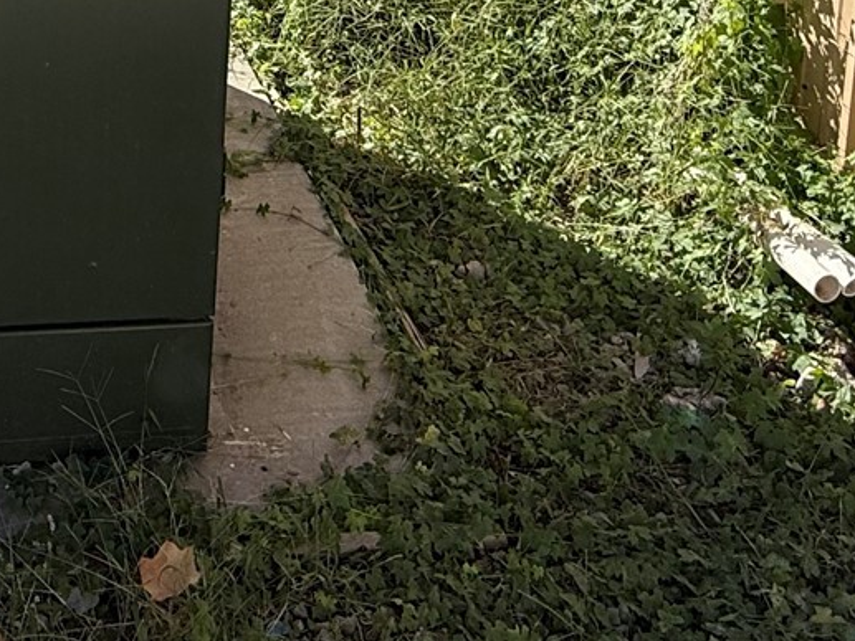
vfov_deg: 23.5
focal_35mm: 52
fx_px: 1285
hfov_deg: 35.3
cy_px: -268
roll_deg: -1.6
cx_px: 137
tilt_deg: -7.9
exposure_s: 1/1745
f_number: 2.2
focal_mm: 2.22
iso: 50
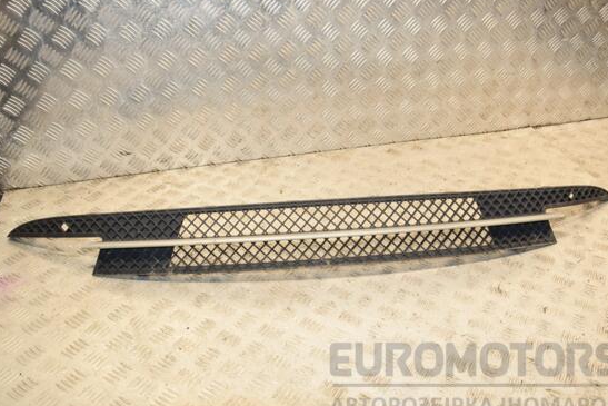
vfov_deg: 38.3
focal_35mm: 35
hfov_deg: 55.0
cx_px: 309
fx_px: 584
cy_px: 211
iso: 800
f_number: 7.1
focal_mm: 21
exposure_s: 1/200
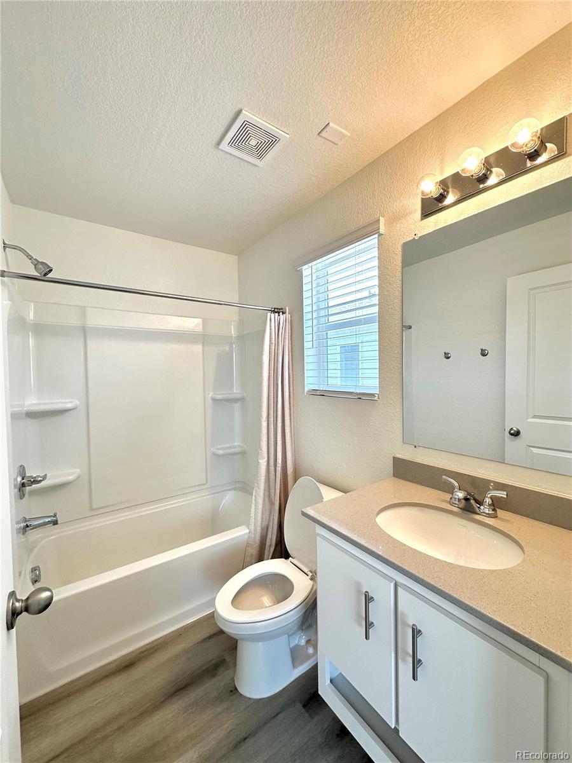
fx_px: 308
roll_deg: +0.2
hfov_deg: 85.7
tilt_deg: -0.8
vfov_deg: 102.1
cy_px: 382
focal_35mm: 14
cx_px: 286
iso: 64
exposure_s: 1/120
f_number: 2.2
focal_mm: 2.22
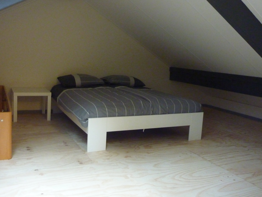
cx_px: 131
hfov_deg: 52.6
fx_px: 265
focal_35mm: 35
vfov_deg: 40.7
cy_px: 98
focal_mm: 5.7
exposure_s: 1/13
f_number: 3.5
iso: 800
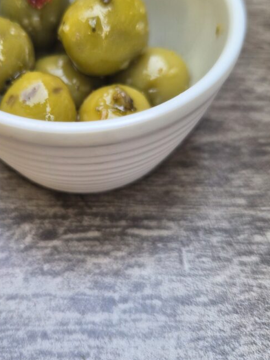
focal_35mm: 36
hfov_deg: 38.8
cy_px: 138
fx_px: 374
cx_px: 71
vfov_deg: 50.9
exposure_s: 1/180
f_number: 1.8
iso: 64
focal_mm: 5.4
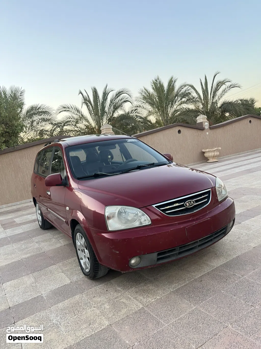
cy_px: 174
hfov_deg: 53.1
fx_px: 261
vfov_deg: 67.3
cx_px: 130
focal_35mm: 26
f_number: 1.6
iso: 64
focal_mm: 5.1
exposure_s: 1/50
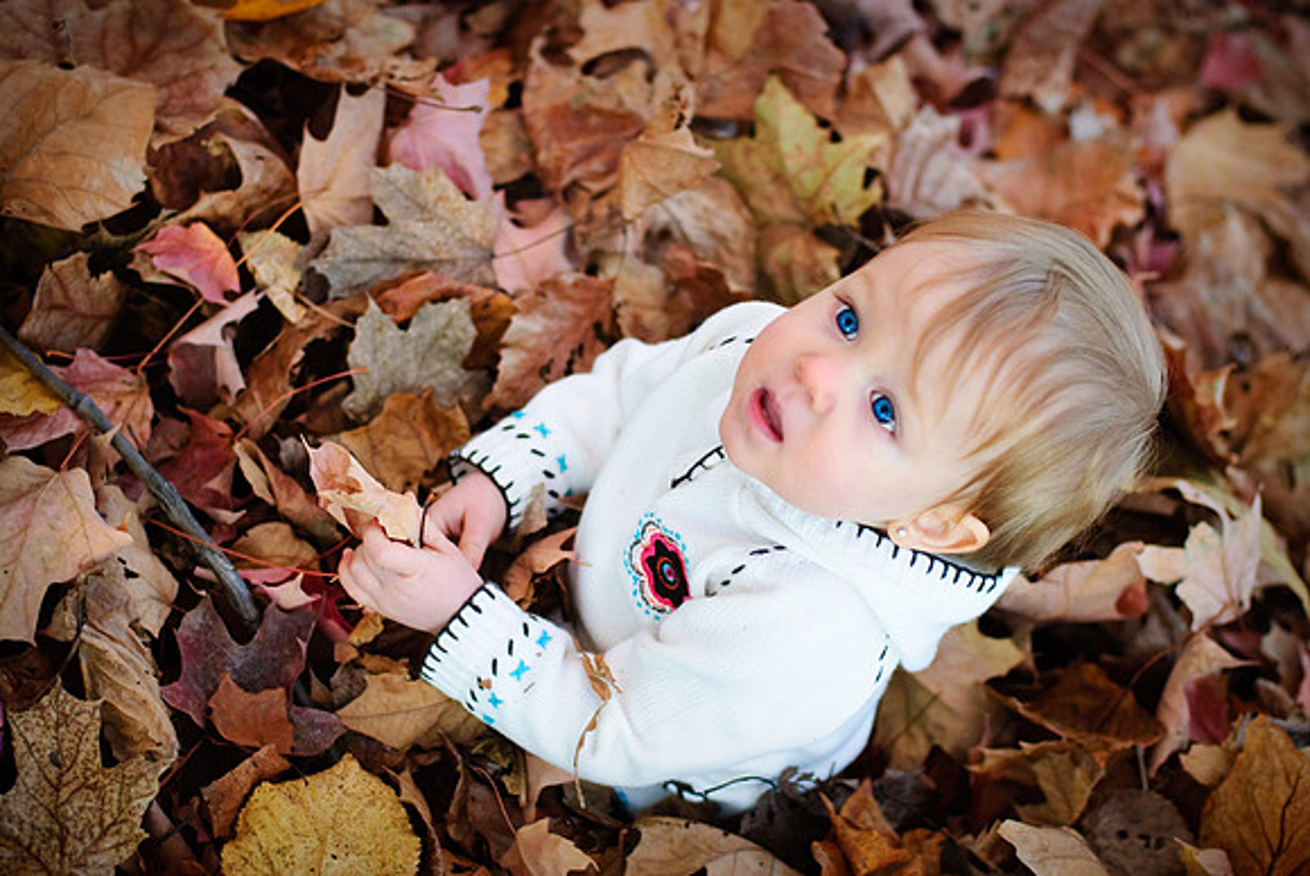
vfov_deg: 18.2
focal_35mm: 75
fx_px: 2732
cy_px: 438
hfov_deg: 27.0
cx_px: 655
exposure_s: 1/250
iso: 250
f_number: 2.5
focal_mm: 50
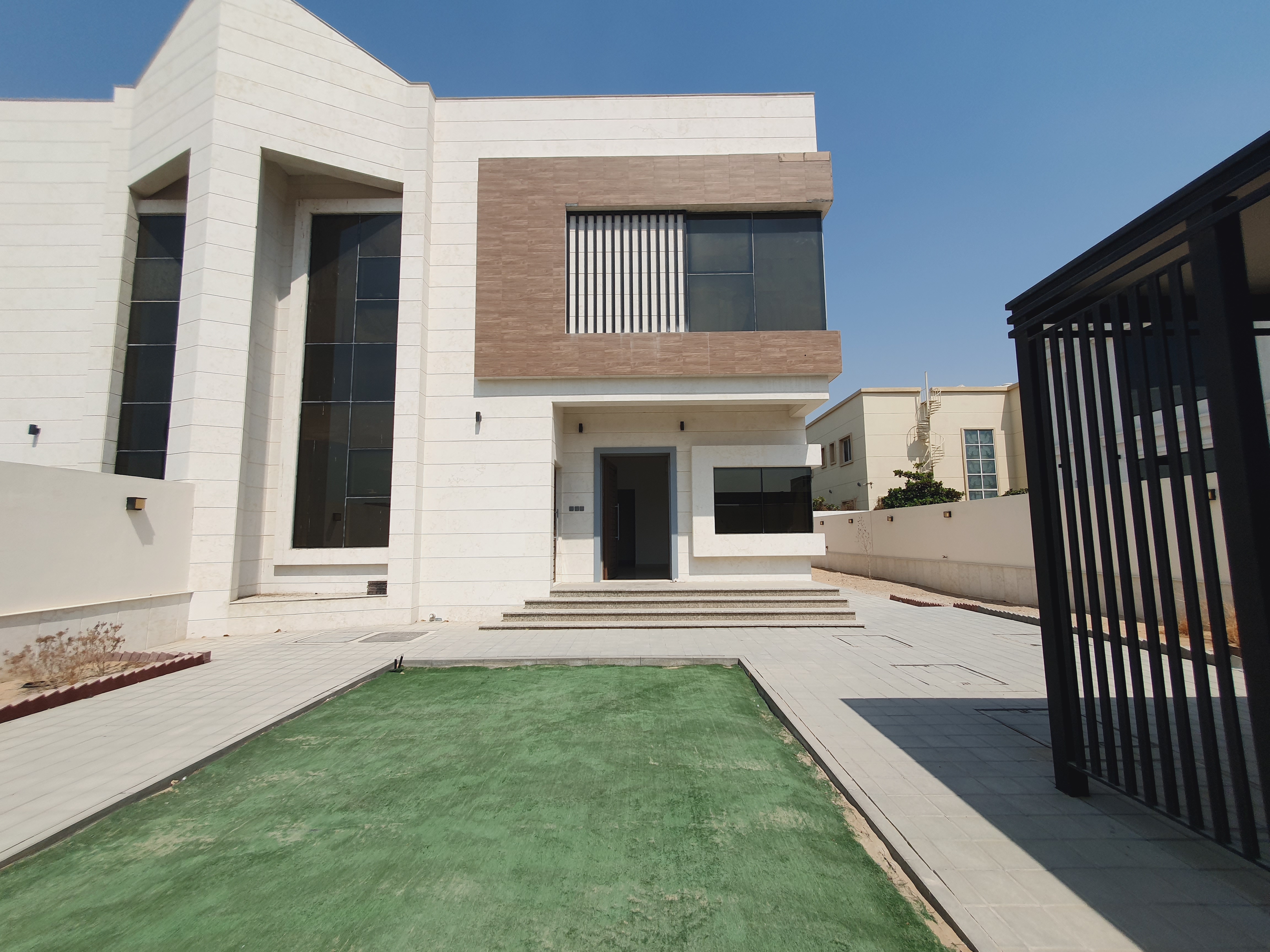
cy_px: 476
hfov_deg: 106.2
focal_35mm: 13
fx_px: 477
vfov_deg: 89.9
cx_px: 635
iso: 50
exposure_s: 1/1976
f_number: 2.2
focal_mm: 1.8
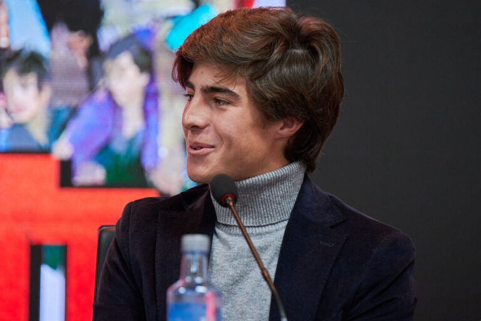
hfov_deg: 7.9
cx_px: 240
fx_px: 3500
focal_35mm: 262
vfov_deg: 5.2
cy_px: 160
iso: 1250
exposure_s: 1/320
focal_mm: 175
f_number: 2.8
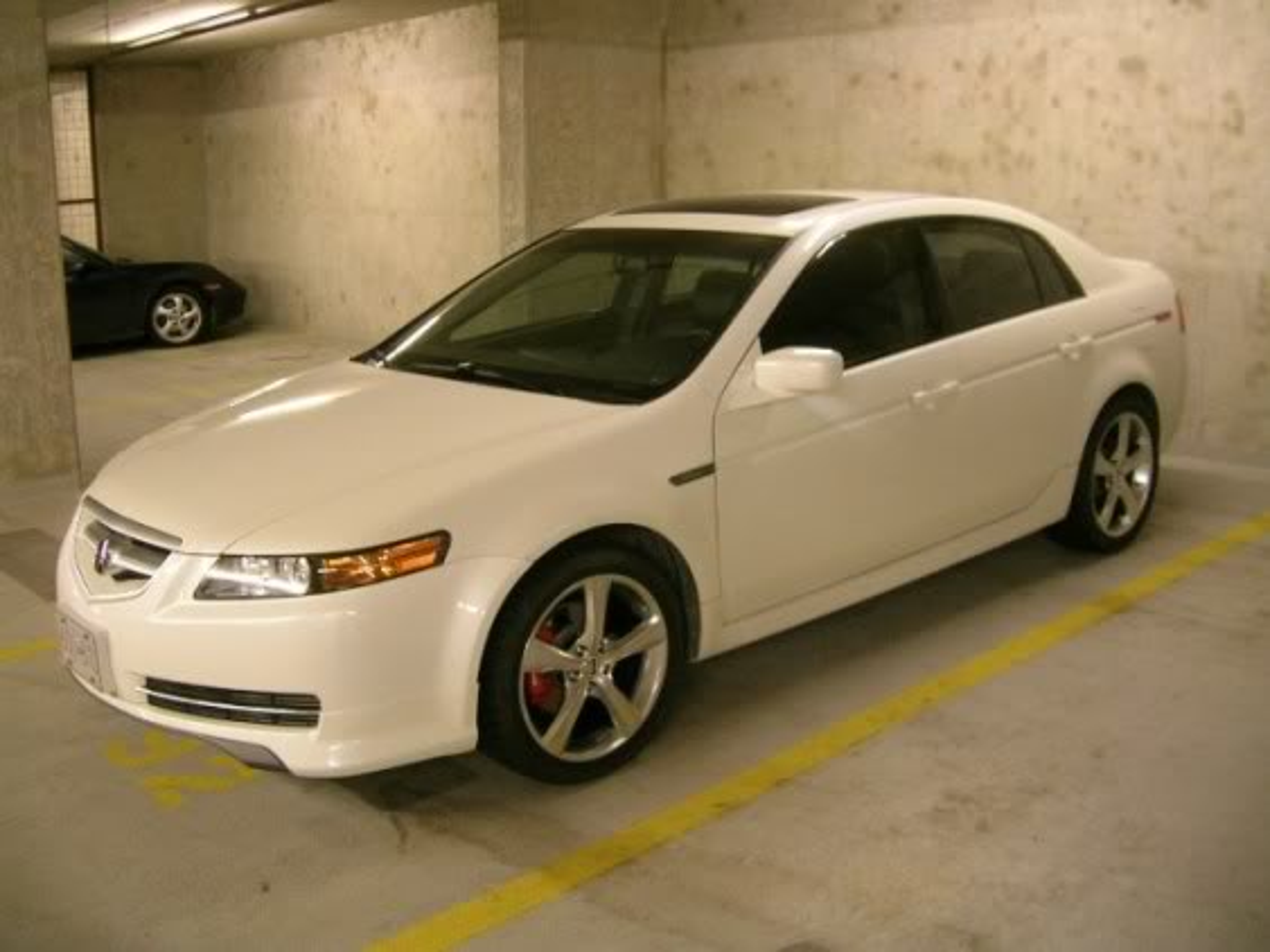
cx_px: 635
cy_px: 476
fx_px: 1284
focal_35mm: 35
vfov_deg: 40.7
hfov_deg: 52.6
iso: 85
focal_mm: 5.4
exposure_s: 1/3.9
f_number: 2.8
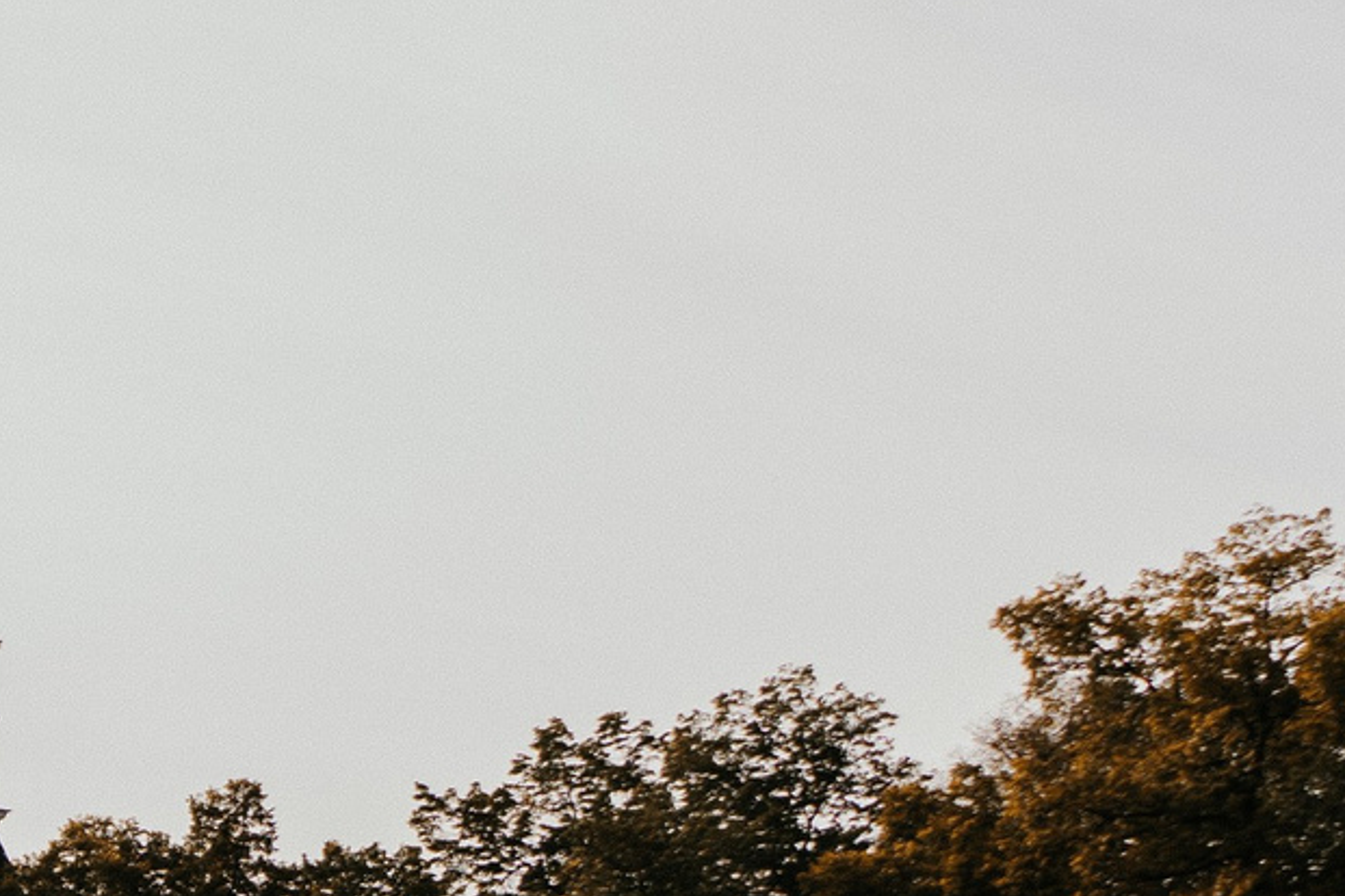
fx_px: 3698
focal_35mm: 99
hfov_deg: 17.4
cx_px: -953
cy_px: 914
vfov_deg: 13.6
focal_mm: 24
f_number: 4
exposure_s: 1/320
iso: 100
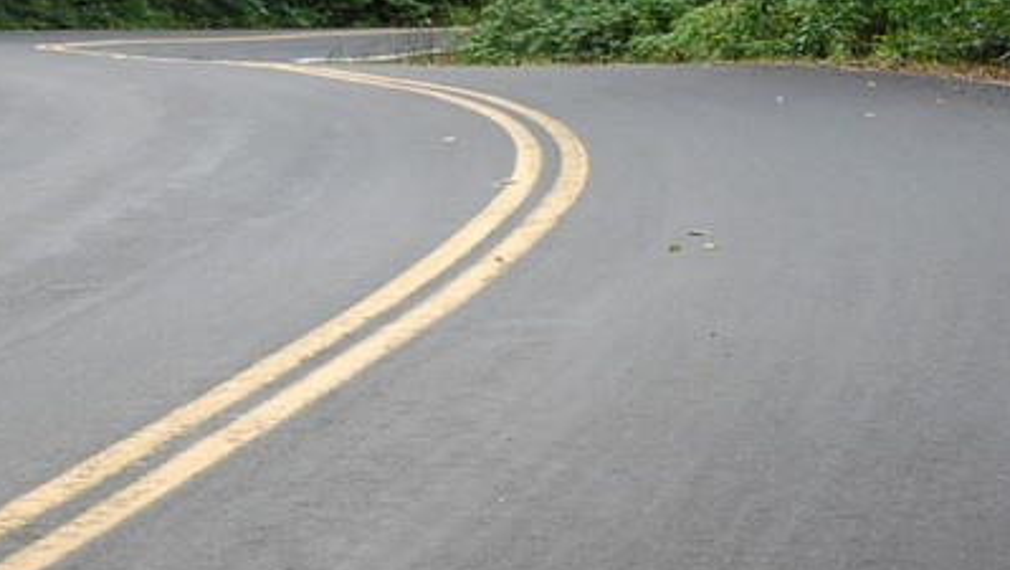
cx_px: 314
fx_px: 4288
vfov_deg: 7.6
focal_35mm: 160
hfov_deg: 13.4
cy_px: 163
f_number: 5.6
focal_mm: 70
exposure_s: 1/160
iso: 1600
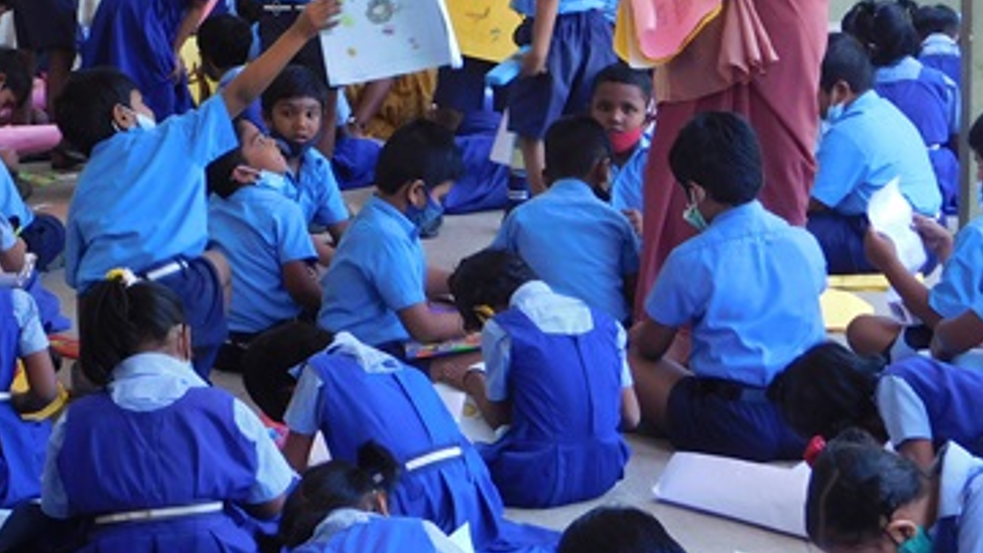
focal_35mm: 114
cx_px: 313
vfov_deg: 10.5
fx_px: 2971
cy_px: -90
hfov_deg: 18.7
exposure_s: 1/30
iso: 125
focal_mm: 10.4
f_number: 4
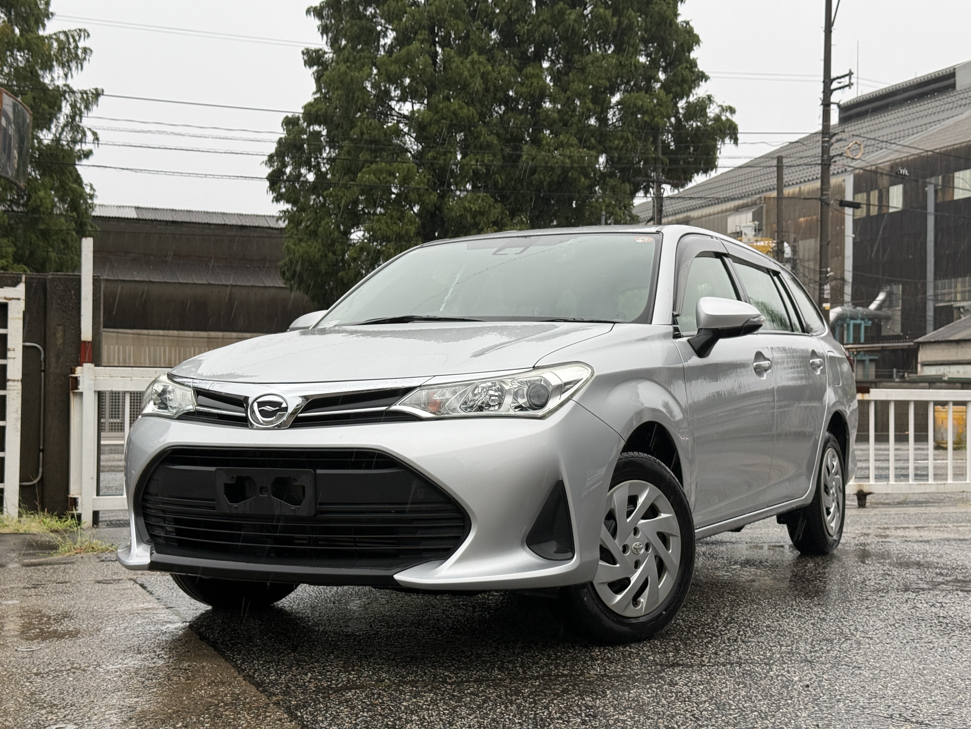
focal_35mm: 48
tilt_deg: +1.7
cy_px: 364
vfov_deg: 30.3
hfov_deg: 39.7
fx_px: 1346
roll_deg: -0.6
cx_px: 486
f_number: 1.78
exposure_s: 1/205
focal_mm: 6.76
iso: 64
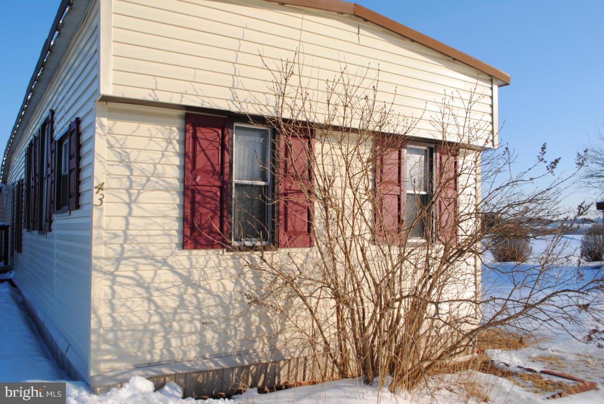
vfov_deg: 43.7
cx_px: 302
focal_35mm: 30
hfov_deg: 61.9
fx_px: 504
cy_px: 202
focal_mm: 20
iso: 100
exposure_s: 1/320
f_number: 9
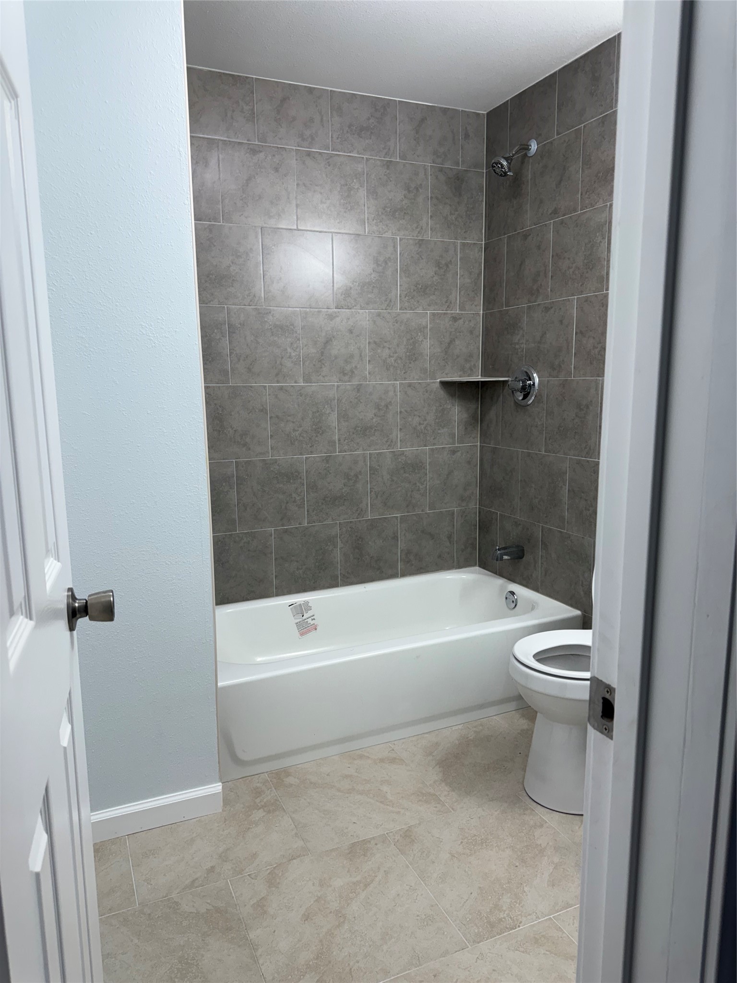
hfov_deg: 56.8
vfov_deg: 71.6
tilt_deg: -9.3
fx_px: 681
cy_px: 492
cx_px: 368
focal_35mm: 24
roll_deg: +0.8
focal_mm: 6.76
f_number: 1.78
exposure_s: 1/120
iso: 80
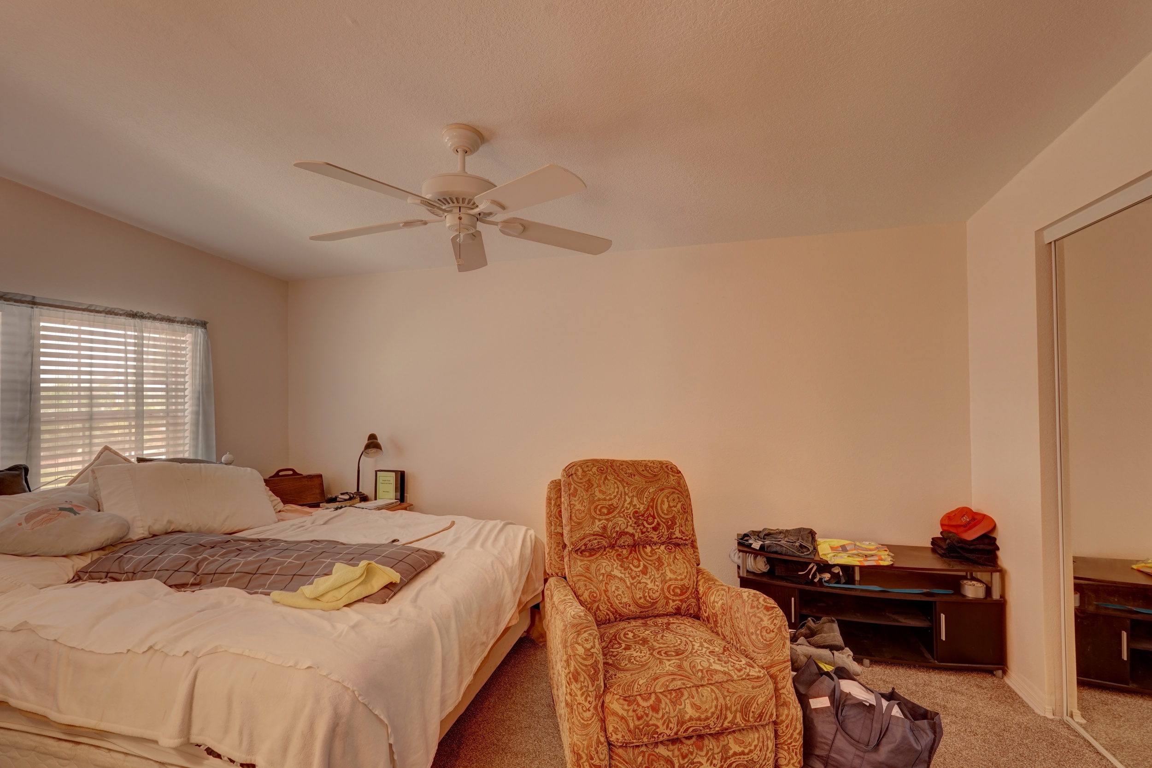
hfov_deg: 96.7
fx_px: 512
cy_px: 384
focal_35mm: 16
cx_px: 576
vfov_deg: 73.8
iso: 400
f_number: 8
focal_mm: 16
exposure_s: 1/5
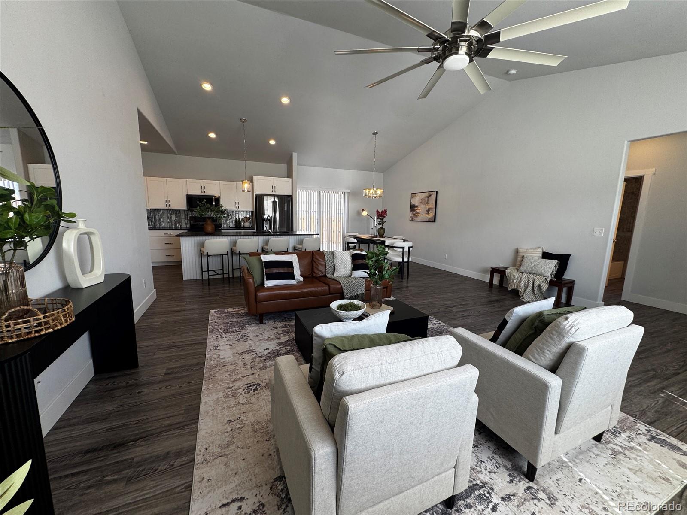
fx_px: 278
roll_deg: -1.9
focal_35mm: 14
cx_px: 344
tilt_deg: -10.1
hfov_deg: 102.1
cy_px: 258
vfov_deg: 85.7
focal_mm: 2.22
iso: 64
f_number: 2.2
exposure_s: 1/120
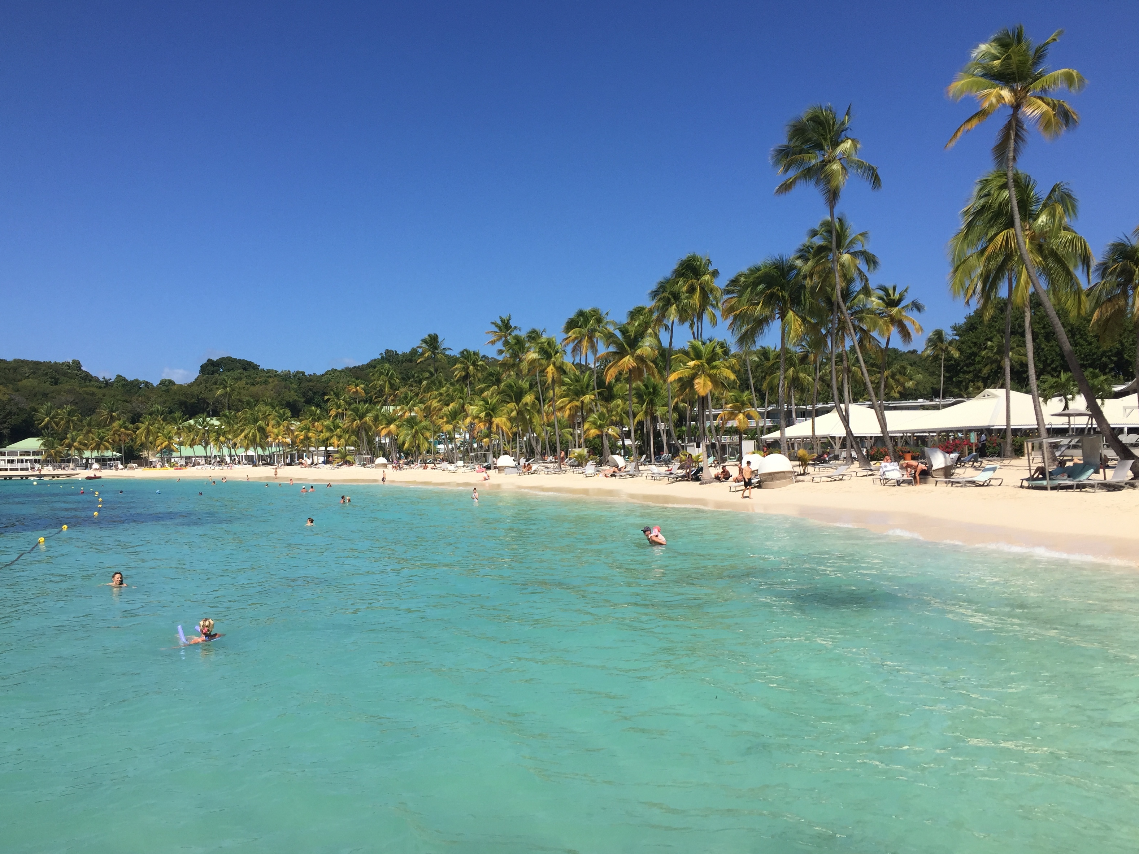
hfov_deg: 60.0
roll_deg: +0.3
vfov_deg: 46.8
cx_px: 551
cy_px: 428
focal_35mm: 30
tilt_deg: +0.9
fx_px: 987
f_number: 2.2
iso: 32
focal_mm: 4.15
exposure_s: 1/2639
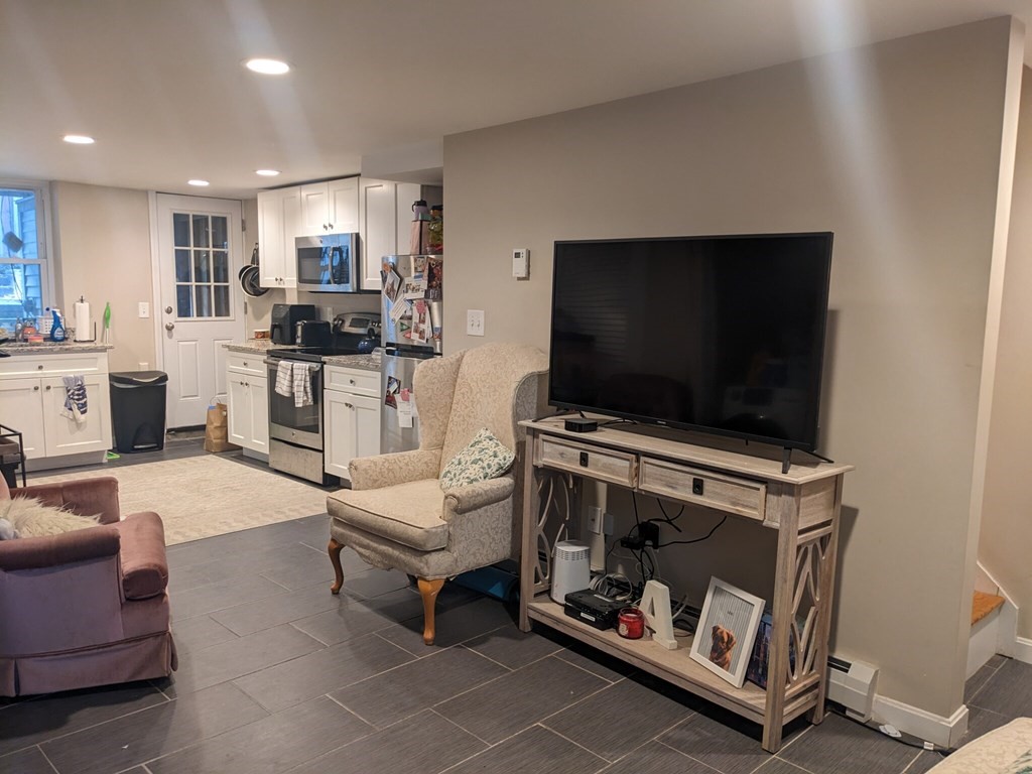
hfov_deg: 65.3
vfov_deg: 51.4
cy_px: 387
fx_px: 805
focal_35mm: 27
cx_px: 516
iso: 97
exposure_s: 1/24
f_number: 1.73
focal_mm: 4.38
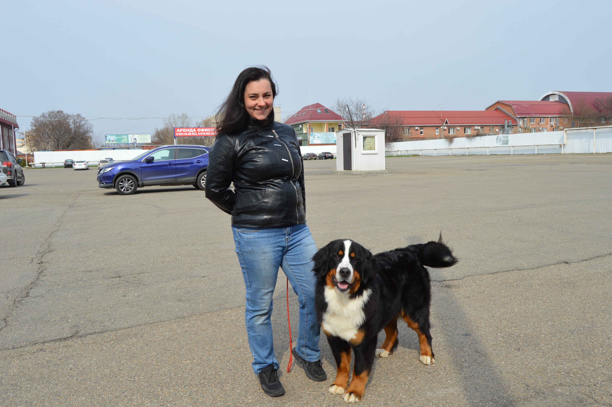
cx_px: 306
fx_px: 484
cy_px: 204
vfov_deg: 45.6
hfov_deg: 64.6
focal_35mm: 28
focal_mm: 19
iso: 100
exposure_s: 1/250
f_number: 8
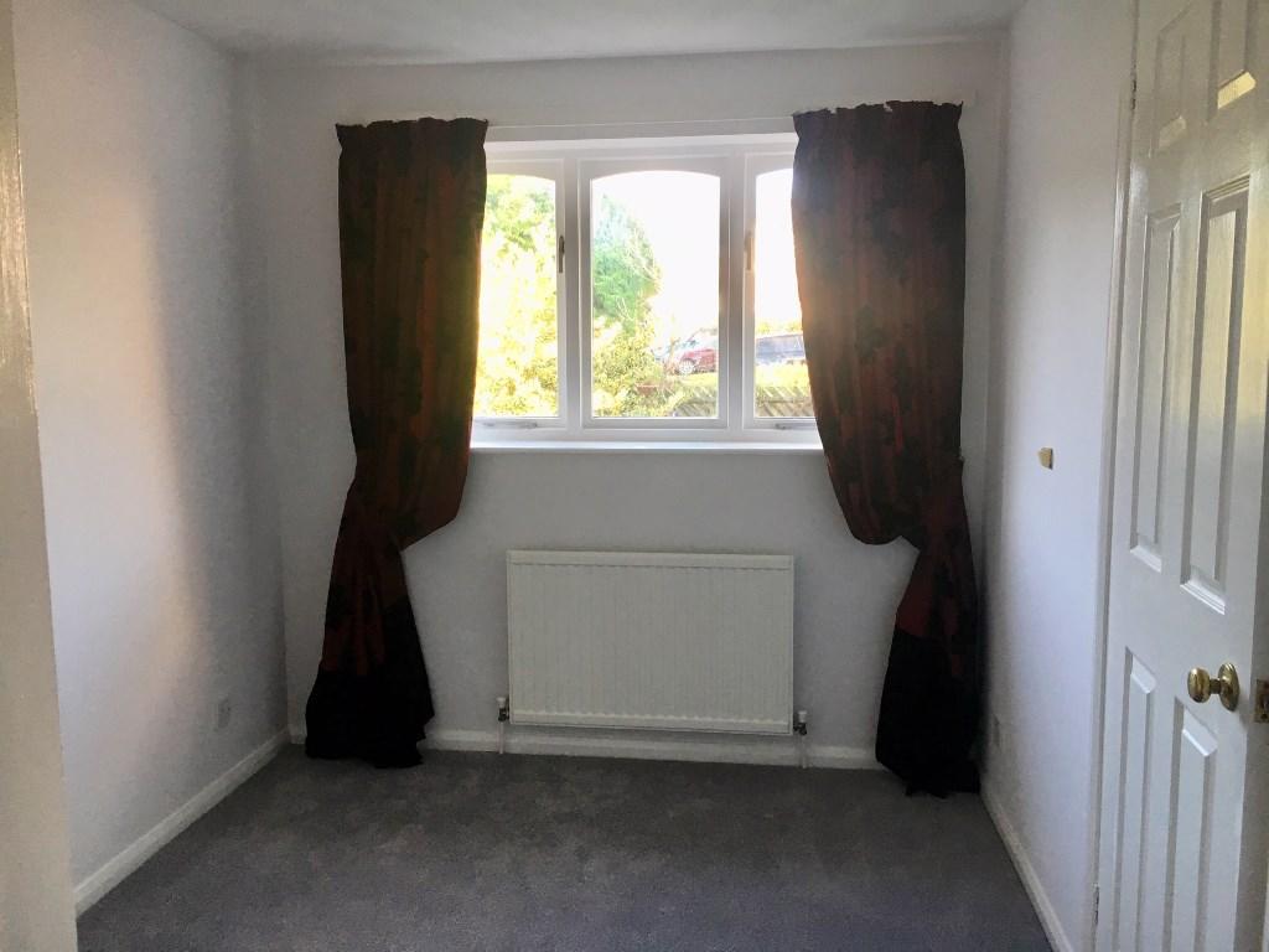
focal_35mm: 29
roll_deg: -0.3
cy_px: 476
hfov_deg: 61.7
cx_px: 634
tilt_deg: -6.3
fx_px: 1063
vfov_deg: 48.2
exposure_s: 1/33
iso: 50
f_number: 2.2
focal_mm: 4.15
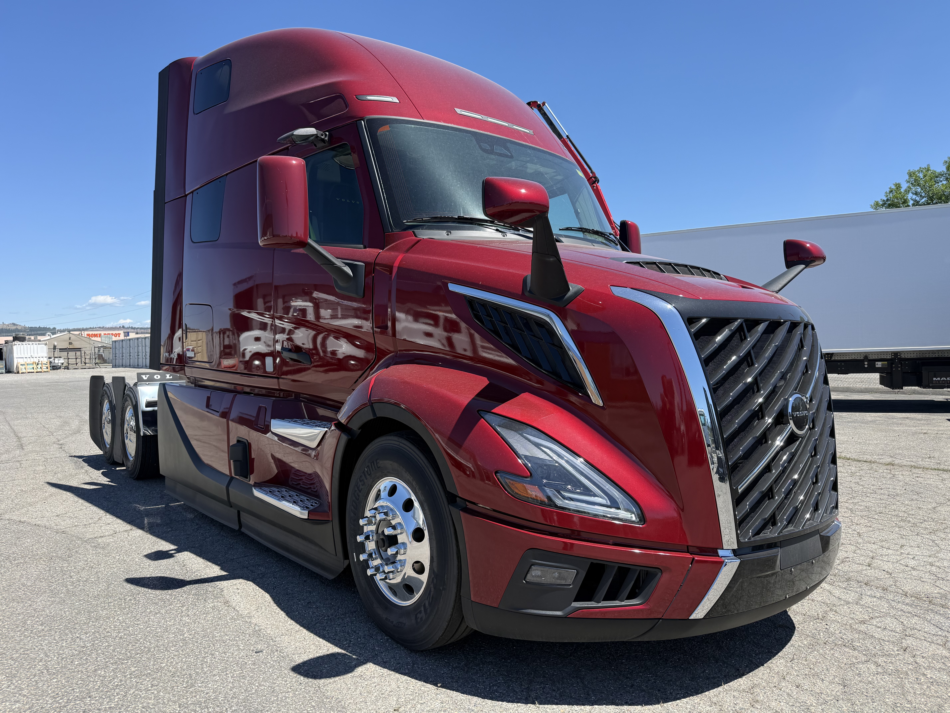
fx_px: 659
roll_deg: +2.1
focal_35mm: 24
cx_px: 475
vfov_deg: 56.8
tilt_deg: -1.8
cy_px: 356
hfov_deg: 71.6
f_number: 1.78
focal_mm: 6.76
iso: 80
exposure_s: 1/2370
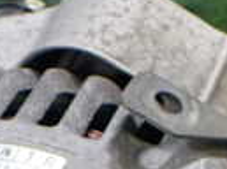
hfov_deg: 14.0
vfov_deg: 9.7
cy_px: 357
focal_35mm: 140
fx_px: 916
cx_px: 11
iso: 800
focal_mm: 5.4
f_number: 2.3
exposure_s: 1/80
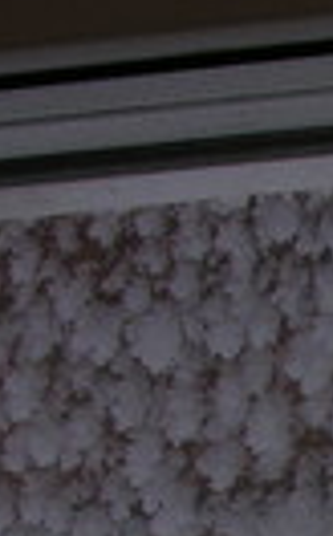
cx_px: 1011
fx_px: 2873
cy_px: 839
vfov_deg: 10.3
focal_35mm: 197
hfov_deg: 6.1
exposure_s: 1/112
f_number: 4.5
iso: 50
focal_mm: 8.9
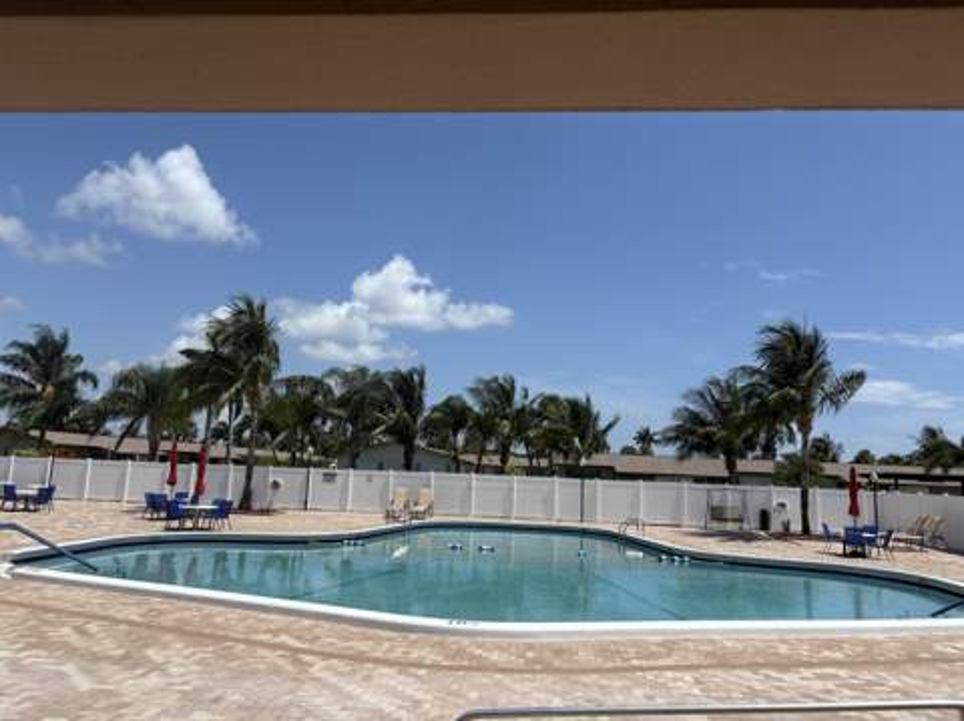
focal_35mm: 26
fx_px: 723
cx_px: 482
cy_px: 360
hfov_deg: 67.4
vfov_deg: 53.0
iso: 50
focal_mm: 5.96
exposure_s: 1/6993
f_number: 1.6
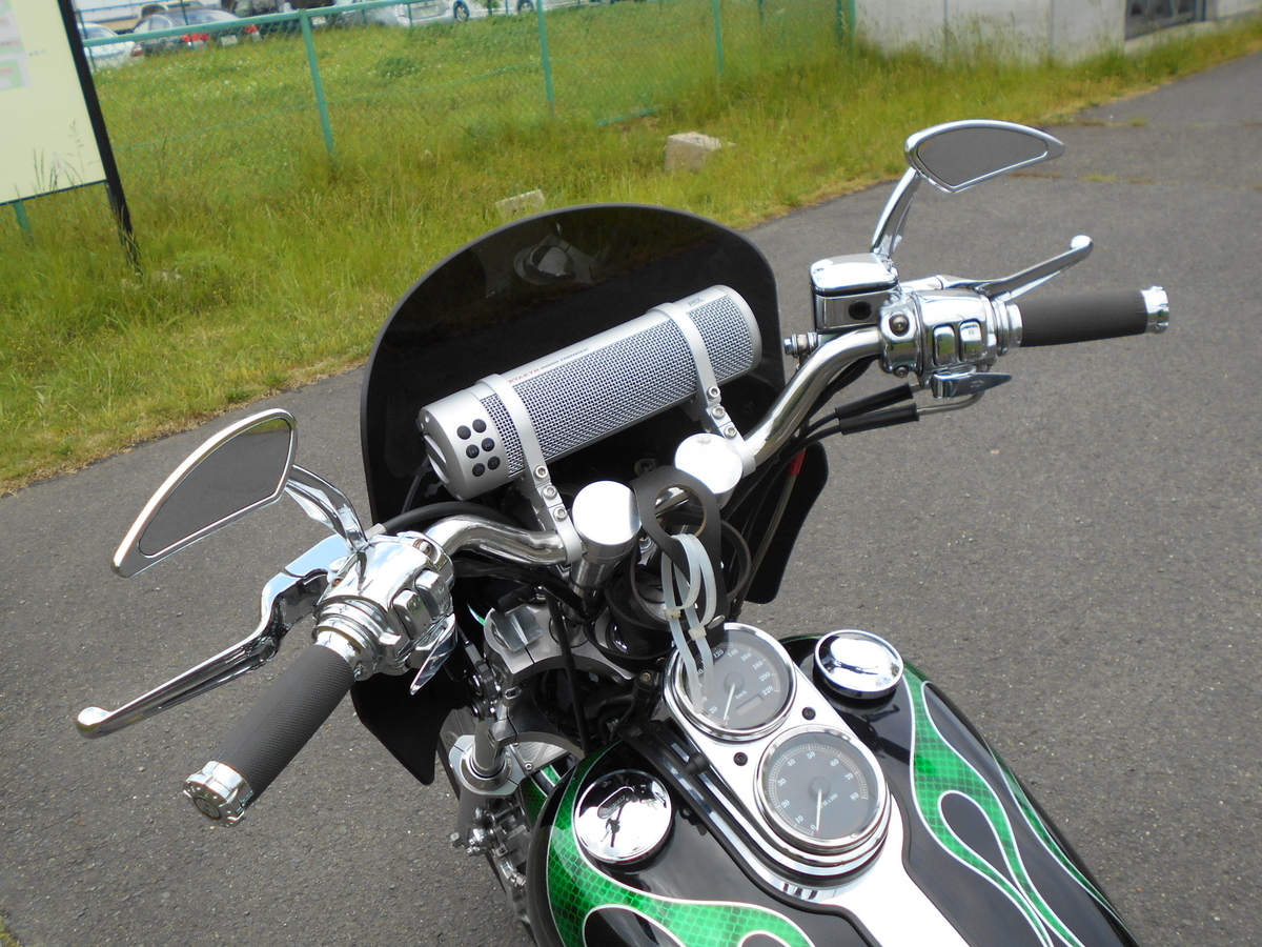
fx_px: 1240
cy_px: 474
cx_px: 631
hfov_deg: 54.0
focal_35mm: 34
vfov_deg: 41.8
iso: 80
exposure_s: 1/250
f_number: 3.6
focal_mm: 5.8
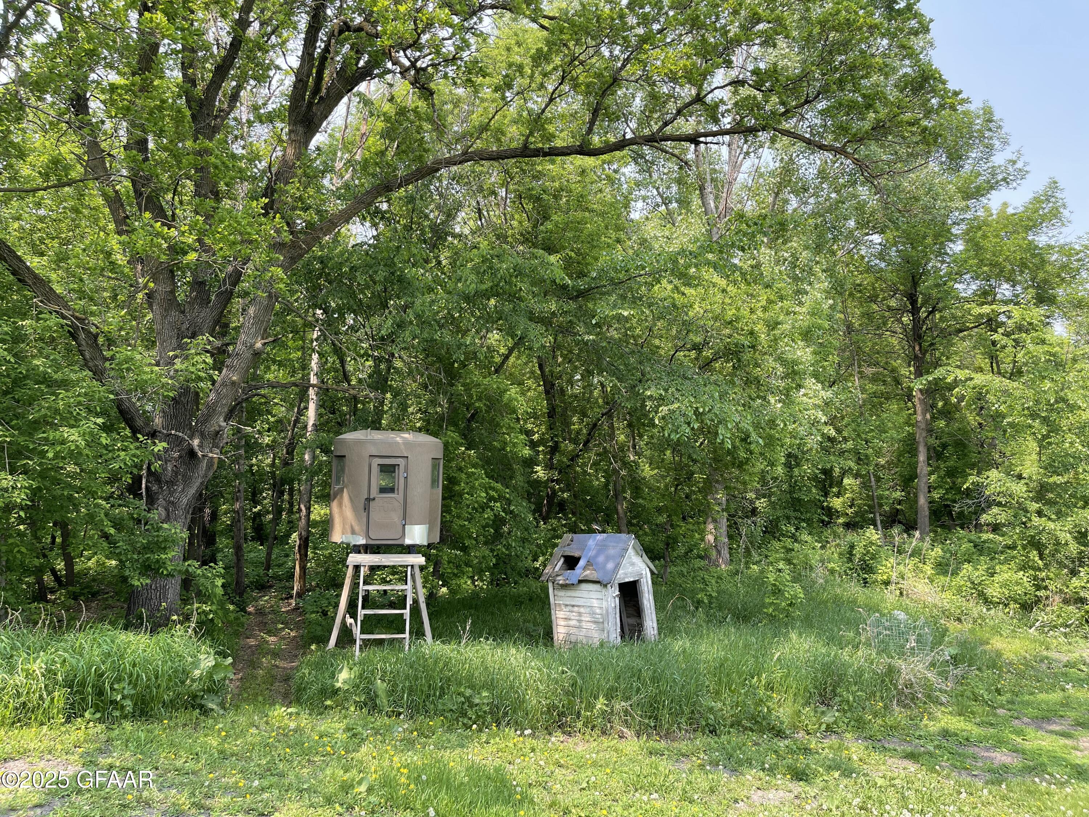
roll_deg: -0.5
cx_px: 544
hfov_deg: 69.4
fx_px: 786
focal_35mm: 25
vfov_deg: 54.9
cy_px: 408
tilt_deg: +4.8
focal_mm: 5.1
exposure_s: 1/486
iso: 32
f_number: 1.6
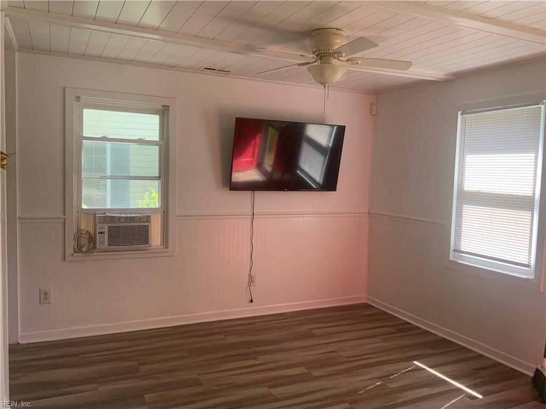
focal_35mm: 29
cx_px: 273
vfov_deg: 48.2
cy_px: 204
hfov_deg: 61.7
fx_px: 457
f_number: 1.8
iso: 32
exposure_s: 1/122
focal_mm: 3
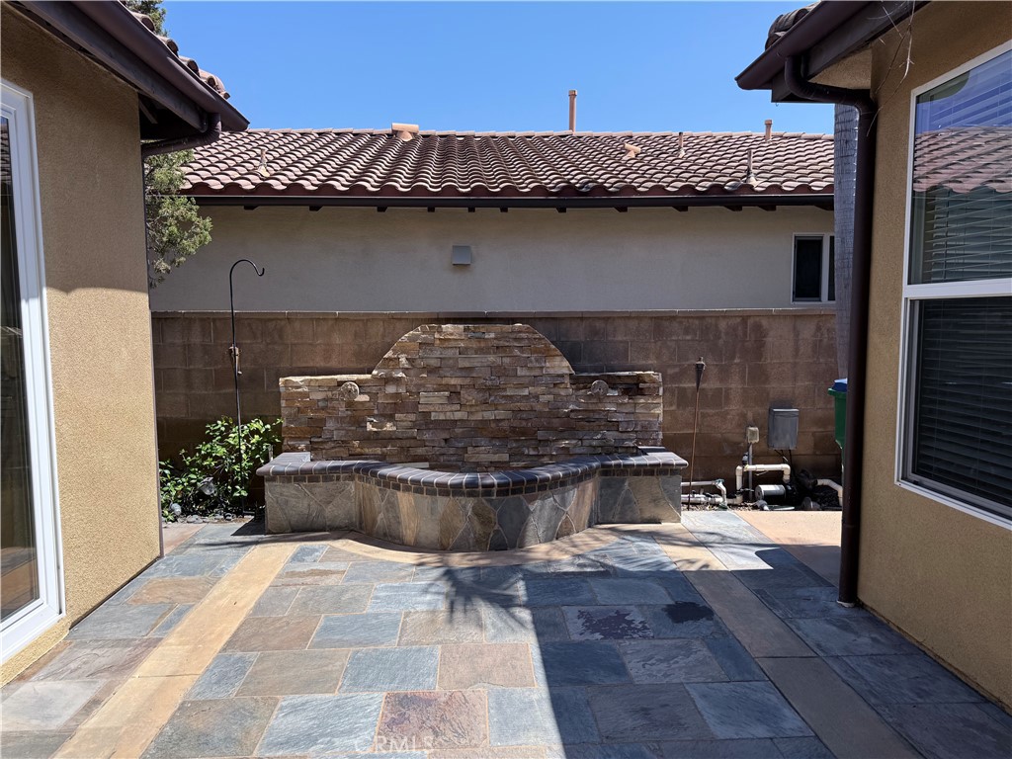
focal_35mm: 24
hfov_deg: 71.6
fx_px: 702
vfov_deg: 56.8
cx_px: 506
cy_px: 380
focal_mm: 6.76
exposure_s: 1/2703
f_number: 1.78
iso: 80
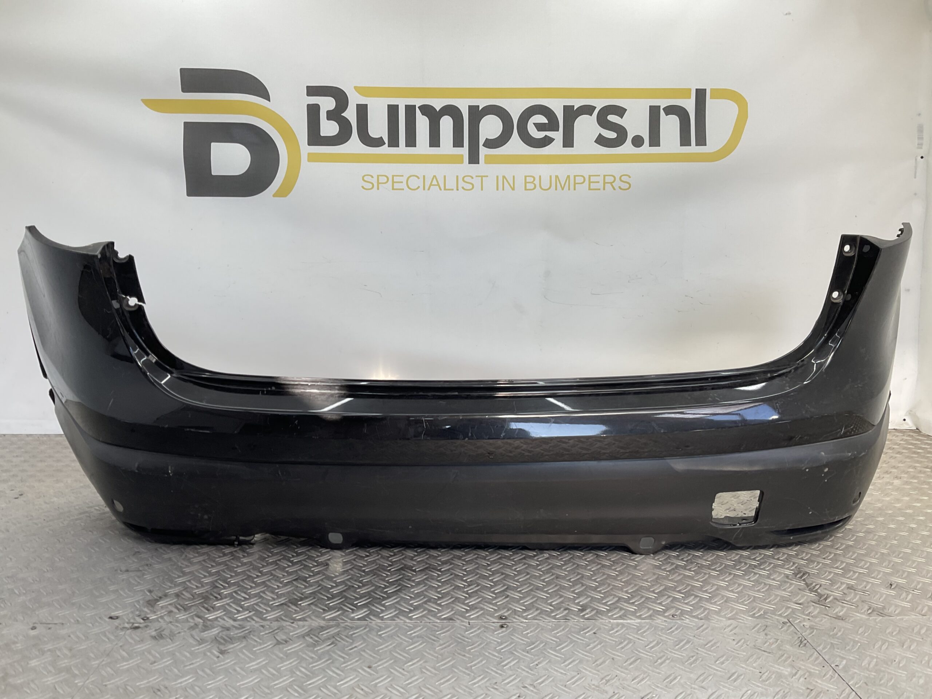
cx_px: 466
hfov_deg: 61.7
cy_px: 350
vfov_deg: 48.2
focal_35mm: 29
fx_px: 781
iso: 16
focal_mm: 3
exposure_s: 1/146
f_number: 1.8
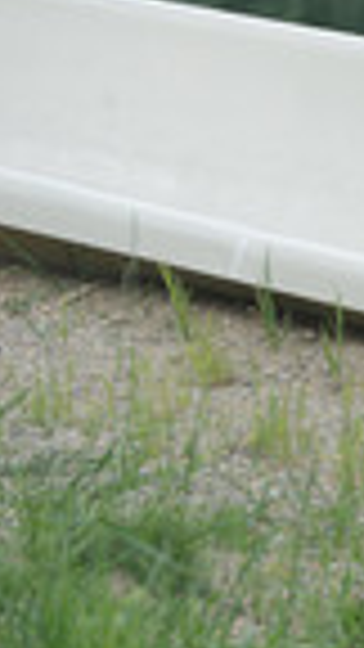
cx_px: 894
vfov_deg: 3.8
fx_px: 9712
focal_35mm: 566
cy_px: 407
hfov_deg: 2.1
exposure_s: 1/640
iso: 560
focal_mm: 195
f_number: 6.3
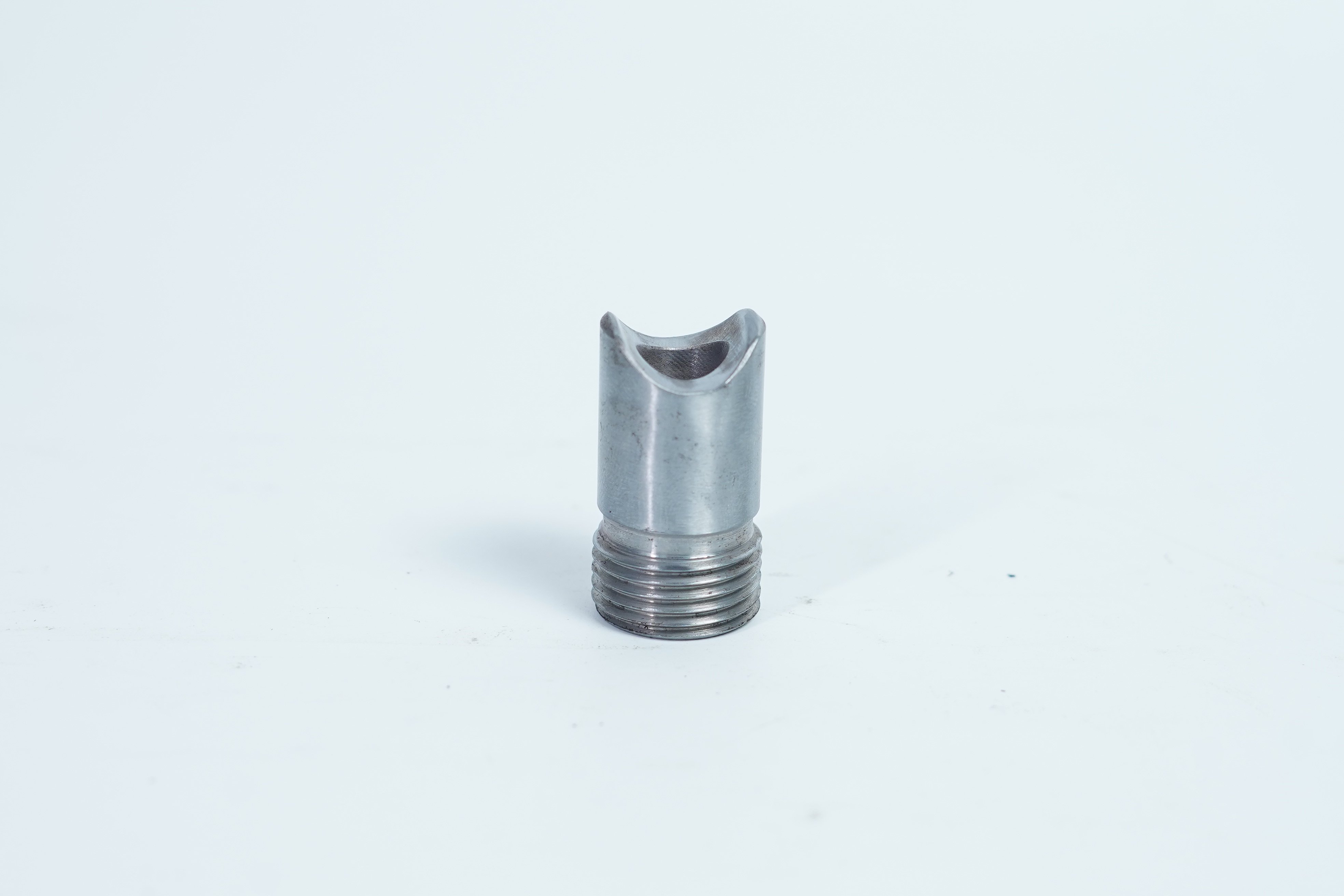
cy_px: 448
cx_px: 672
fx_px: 2800
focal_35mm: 75
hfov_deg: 27.0
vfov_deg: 18.2
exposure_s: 1/160
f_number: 4.5
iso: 500
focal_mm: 50
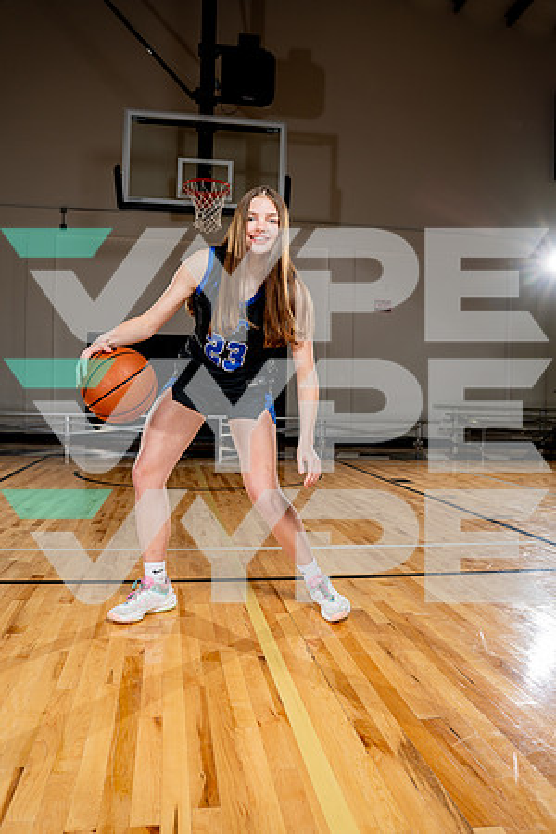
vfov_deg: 65.5
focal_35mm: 28
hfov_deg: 46.4
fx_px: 649
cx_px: 278
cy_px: 417
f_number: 5.6
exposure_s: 1/250
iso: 200
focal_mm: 28
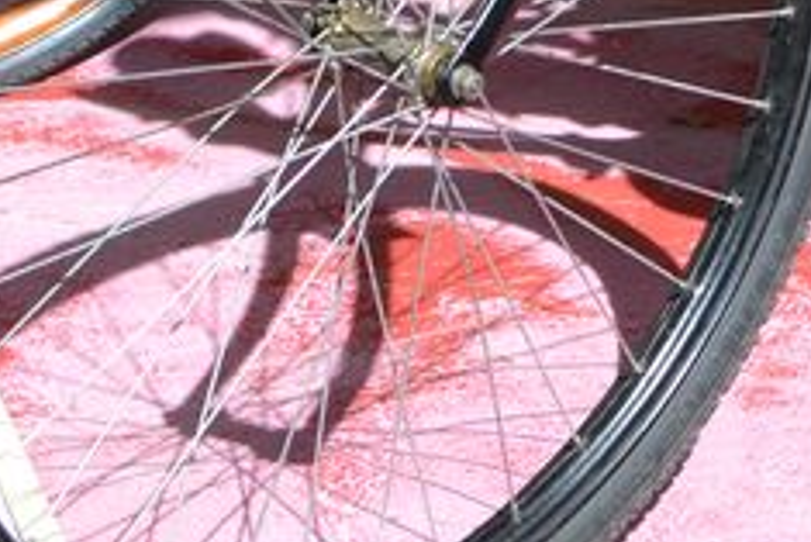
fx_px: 5029
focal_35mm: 223
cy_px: -573
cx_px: 1253
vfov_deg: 6.0
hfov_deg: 9.0
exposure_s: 1/160
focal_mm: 35
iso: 100
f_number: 6.3
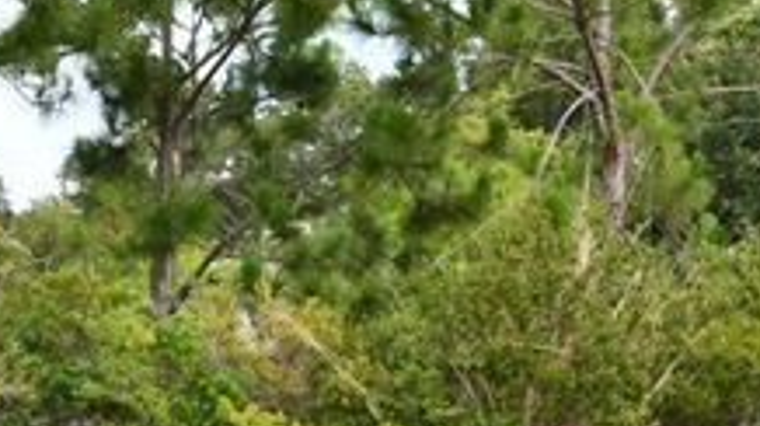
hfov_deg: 14.5
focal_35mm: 148
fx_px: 2979
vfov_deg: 8.0
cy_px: 615
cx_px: 171
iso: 200
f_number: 6.3
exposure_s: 1/250
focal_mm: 24
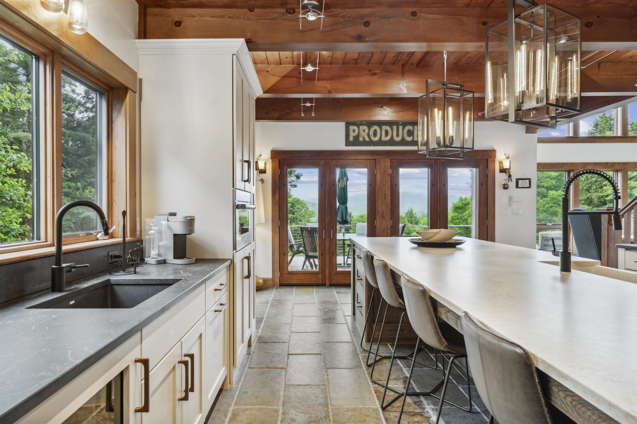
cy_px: 212
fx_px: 389
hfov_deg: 78.6
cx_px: 318
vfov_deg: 57.2
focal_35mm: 22
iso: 500
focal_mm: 22
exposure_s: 1/3.33
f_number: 9
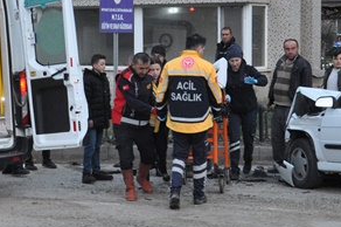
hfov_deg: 18.9
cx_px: 146
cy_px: 93
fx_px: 1022
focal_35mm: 108
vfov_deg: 12.6
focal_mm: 30
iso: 1600
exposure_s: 1/160
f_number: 6.3
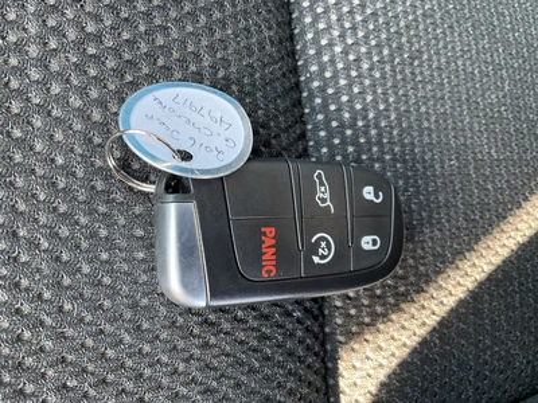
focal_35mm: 29
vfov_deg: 48.2
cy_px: 202
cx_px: 269
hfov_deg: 61.7
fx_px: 451
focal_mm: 3
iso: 160
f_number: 1.8
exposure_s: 1/60
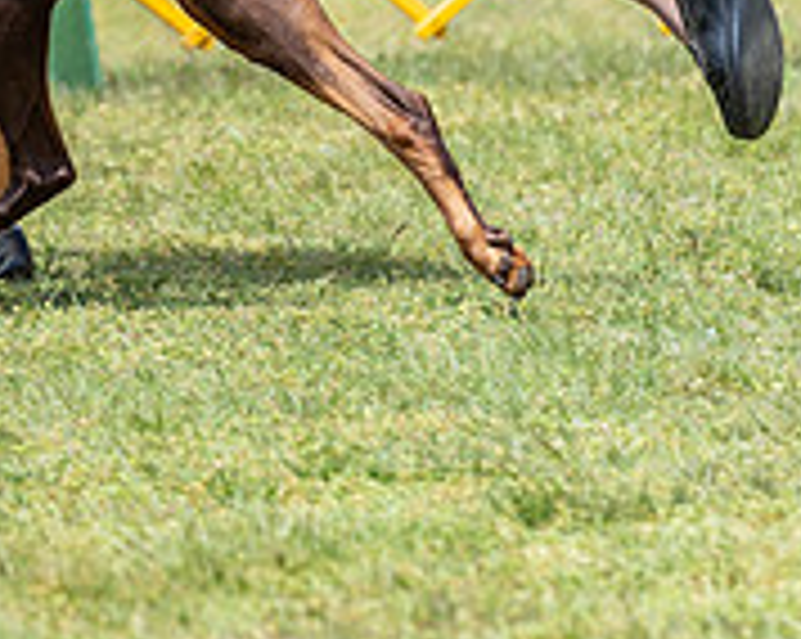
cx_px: -514
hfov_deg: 2.8
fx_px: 16174
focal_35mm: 683
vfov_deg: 2.3
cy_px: -430
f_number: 4
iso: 100
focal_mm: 159
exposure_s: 1/800
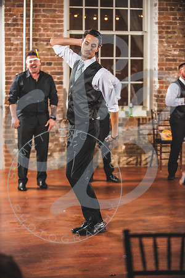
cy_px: 139
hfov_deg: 15.9
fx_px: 663
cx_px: 92
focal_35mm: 86
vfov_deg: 23.6
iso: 1250
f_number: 2.8
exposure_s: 1/200
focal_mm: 86
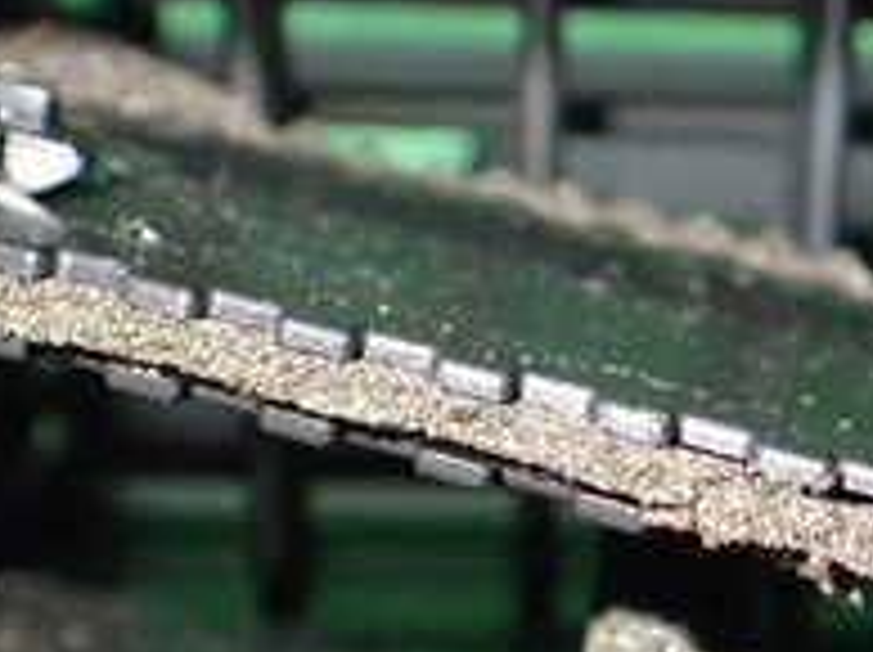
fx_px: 2343
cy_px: 562
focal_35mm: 93
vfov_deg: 15.7
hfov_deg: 20.6
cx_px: 814
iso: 1000
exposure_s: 1/30
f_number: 2.3
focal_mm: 5.4
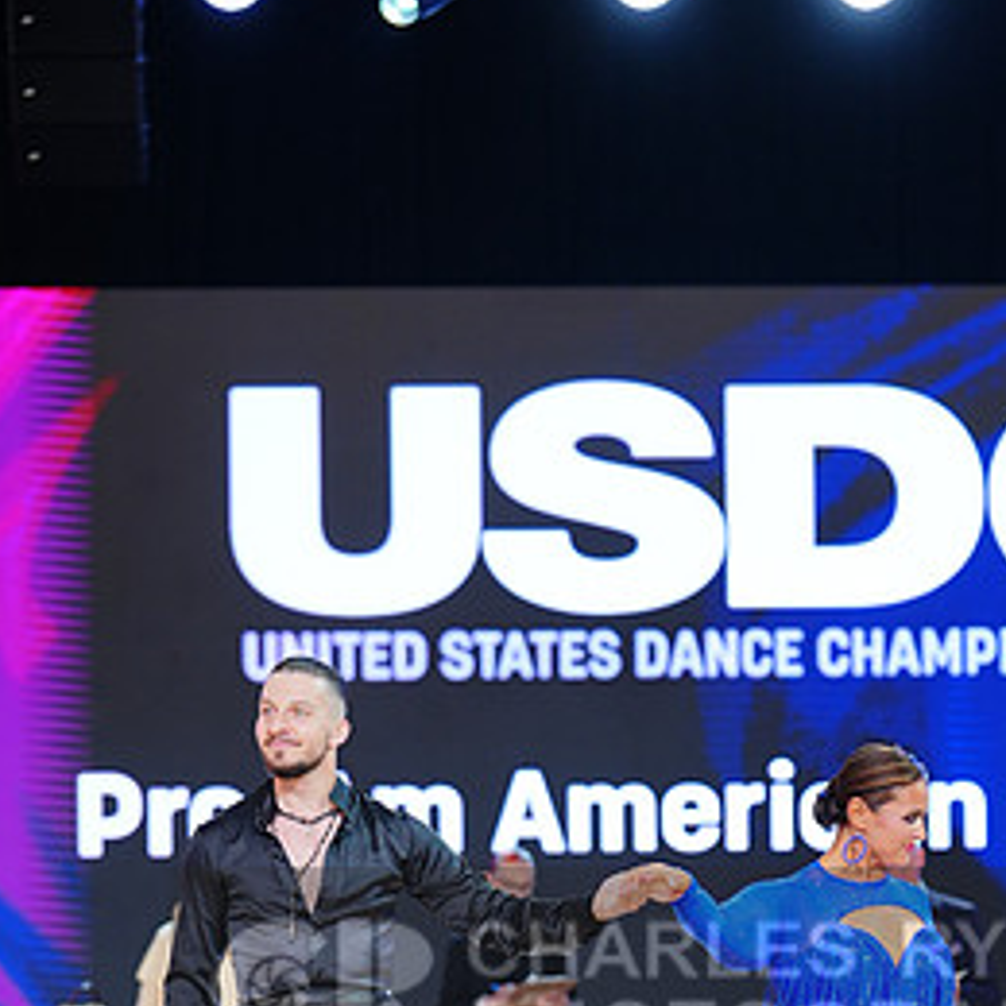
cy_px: 998
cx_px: 706
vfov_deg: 11.7
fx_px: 4866
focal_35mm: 148
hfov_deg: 11.8
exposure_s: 1/400
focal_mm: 78
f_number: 2
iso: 320
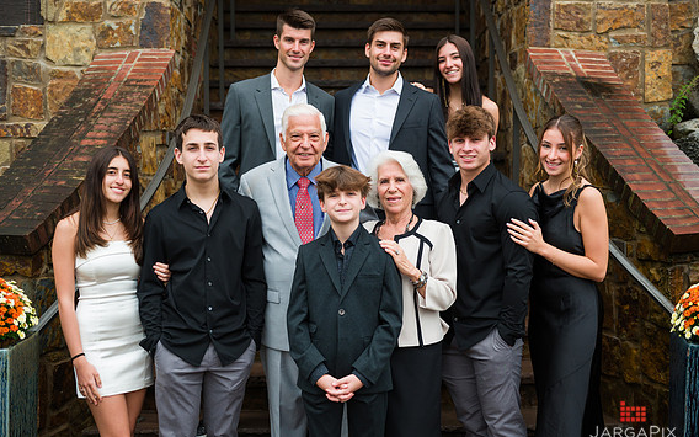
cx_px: 351
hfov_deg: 40.3
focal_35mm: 50
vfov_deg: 25.8
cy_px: 228
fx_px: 953
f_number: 4
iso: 320
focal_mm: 48
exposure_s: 1/500
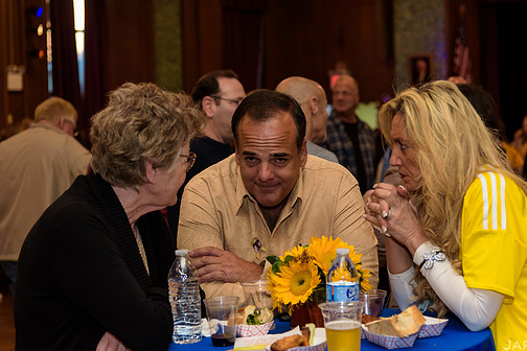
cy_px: 171
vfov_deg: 17.9
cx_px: 300
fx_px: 1112
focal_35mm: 76
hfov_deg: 26.6
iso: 800
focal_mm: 66
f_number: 4
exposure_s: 1/125
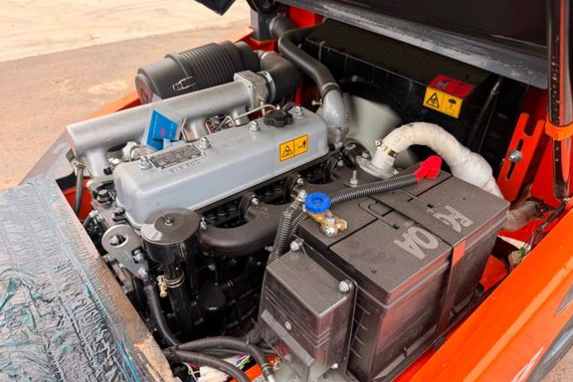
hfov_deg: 69.4
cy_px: 188
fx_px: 414
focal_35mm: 26
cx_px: 286
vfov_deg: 49.6
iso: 64
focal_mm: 6.76
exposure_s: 1/288
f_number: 1.78
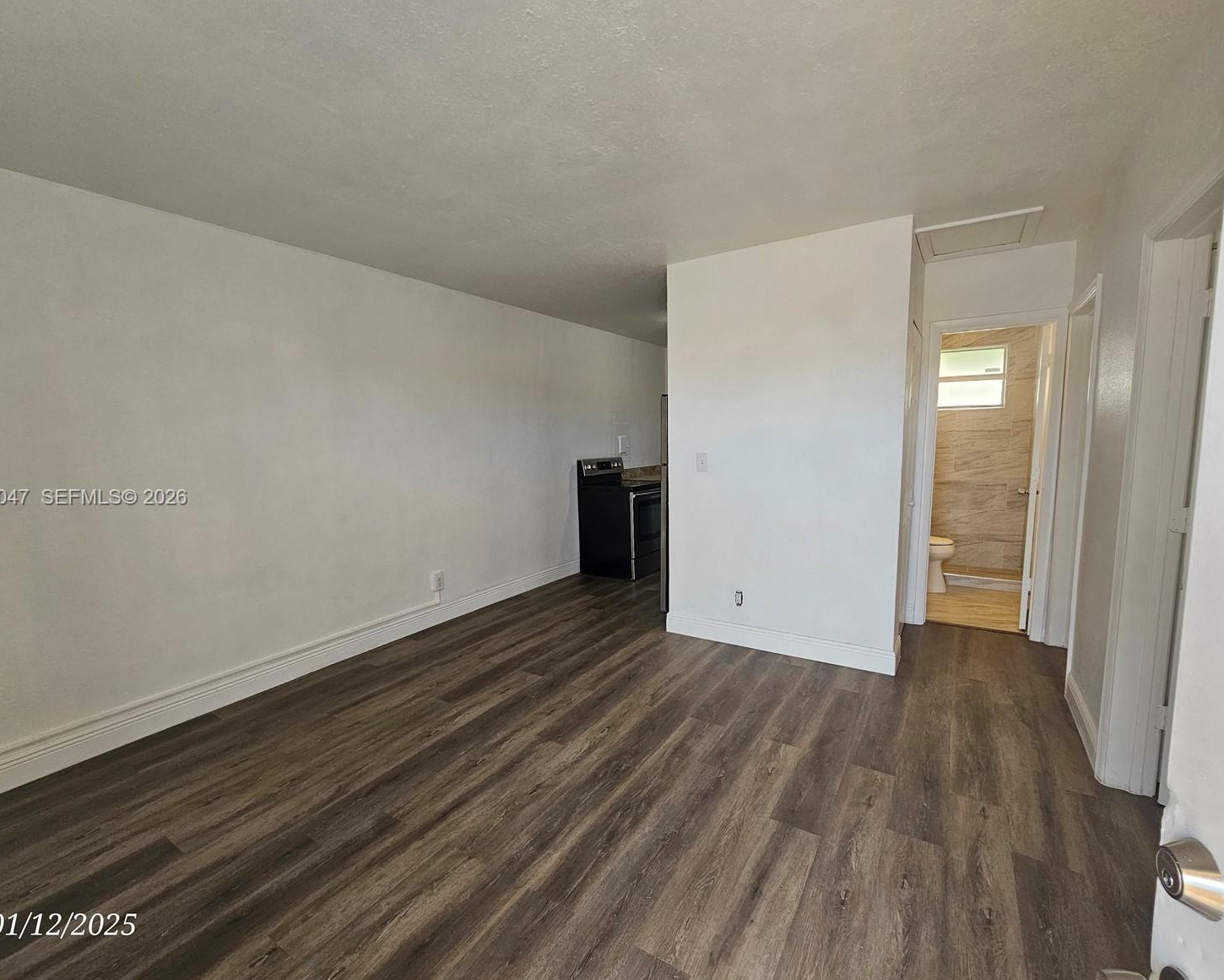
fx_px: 507
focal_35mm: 14
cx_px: 599
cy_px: 498
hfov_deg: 100.7
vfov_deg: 88.0
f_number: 2.2
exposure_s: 1/60
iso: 80
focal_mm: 2.2
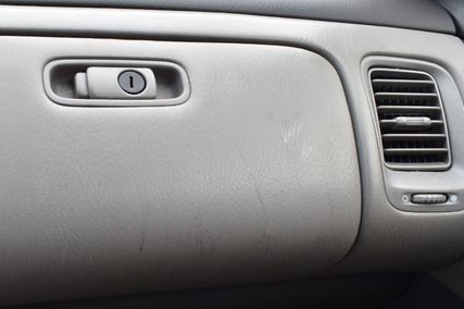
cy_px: 200
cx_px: 159
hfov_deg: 43.1
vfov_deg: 29.7
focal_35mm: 45
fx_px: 580
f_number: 8
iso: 400
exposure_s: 1/60
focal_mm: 20
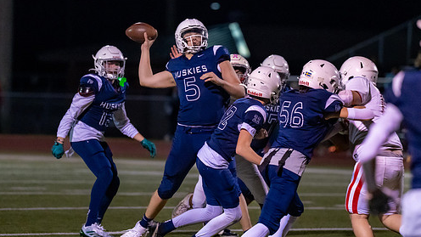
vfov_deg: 3.5
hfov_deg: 6.2
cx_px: 203
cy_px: 84
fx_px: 3862
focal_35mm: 346
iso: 6400
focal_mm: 188
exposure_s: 1/1250
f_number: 2.8
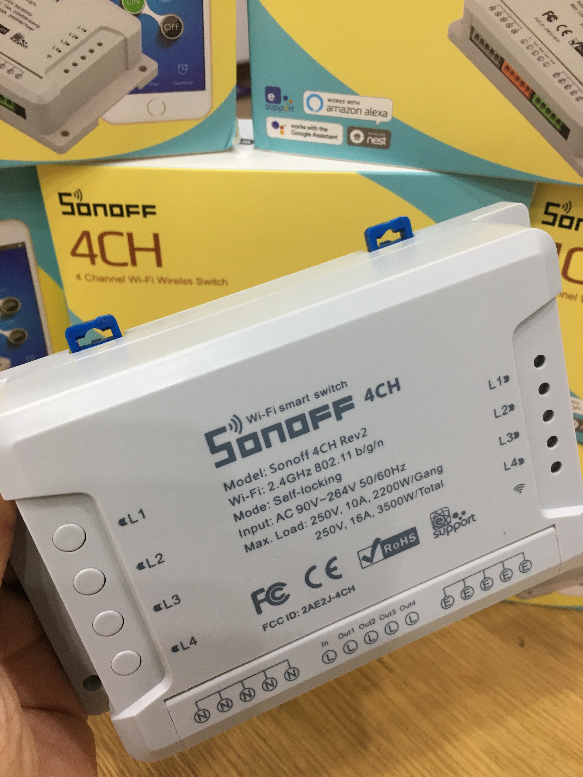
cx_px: 292
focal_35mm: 29
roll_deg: -2.2
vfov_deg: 61.7
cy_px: 388
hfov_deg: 48.2
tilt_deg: -35.9
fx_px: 651
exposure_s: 1/33
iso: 100
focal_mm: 4.15
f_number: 2.2
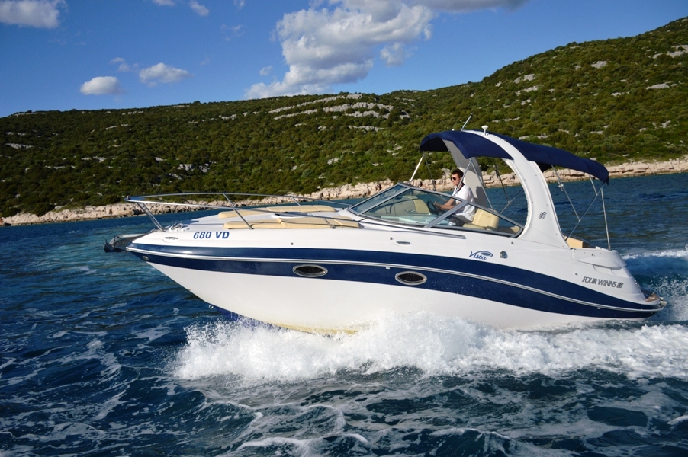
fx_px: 573
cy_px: 228
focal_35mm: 30
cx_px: 344
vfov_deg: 43.5
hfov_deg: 62.0
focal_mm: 20
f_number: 3.5
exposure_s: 1/4000
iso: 125
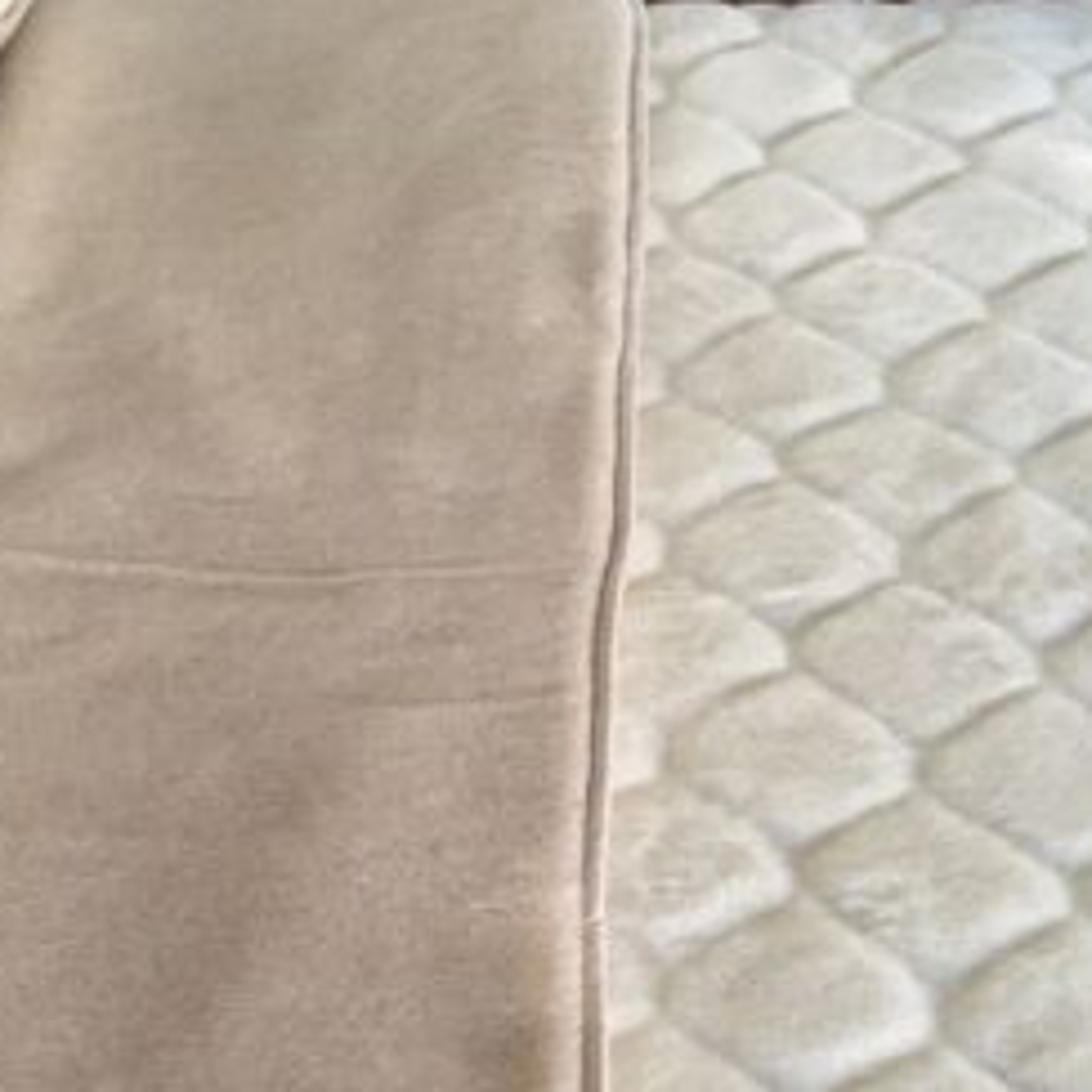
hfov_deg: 27.2
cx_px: 416
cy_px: 846
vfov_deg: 26.9
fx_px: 2248
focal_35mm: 63
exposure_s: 1/33
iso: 160
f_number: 2.2
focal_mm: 4.15
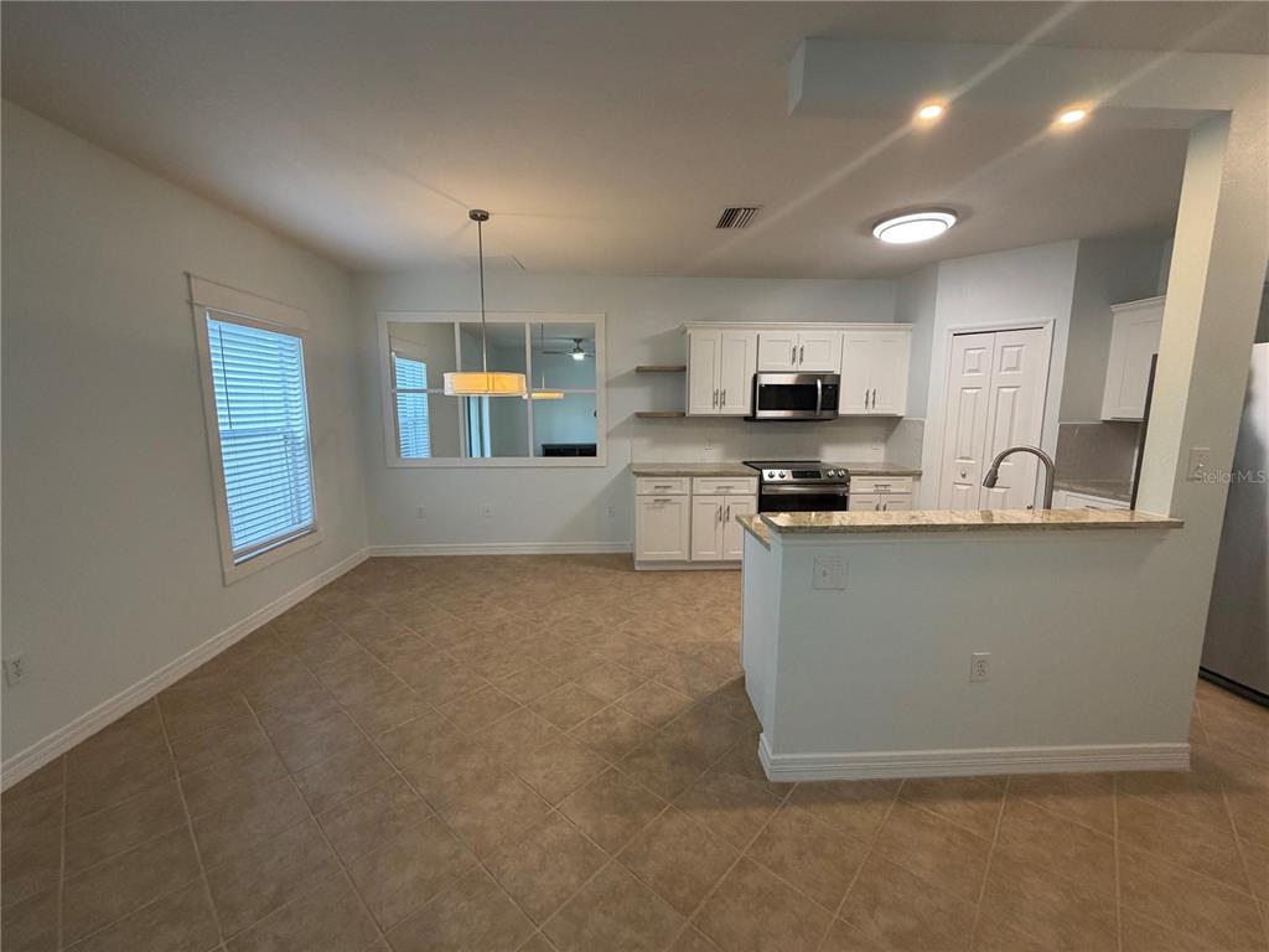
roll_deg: +0.3
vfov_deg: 85.7
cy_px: 476
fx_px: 513
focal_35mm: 14
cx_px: 634
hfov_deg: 102.1
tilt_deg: -8.0
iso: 250
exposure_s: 1/121
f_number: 2.2
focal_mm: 2.22
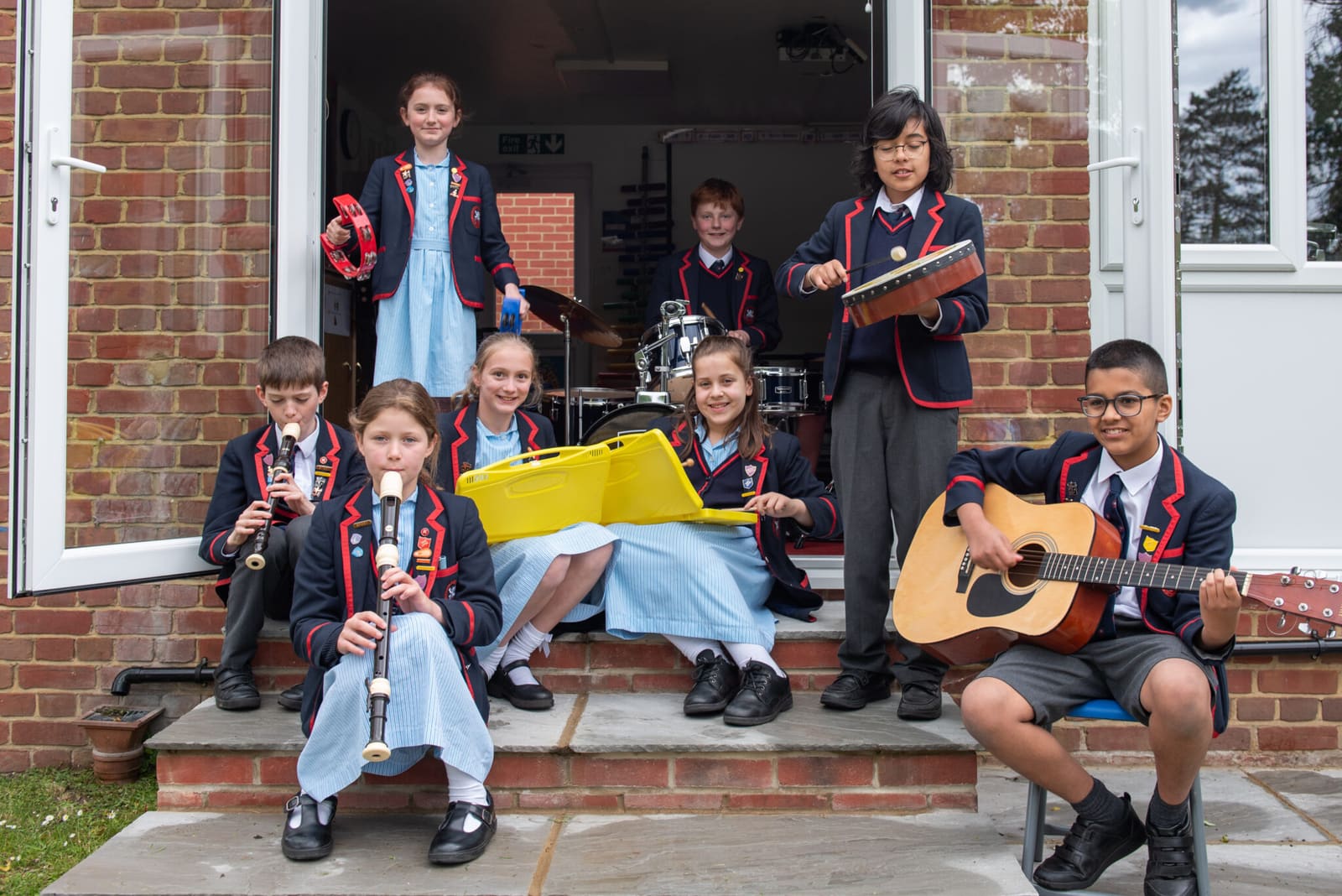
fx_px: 1334
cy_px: 364
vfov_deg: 37.0
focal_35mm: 36
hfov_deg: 53.4
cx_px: 694
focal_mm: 29
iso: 180
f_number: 4.5
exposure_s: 1/160
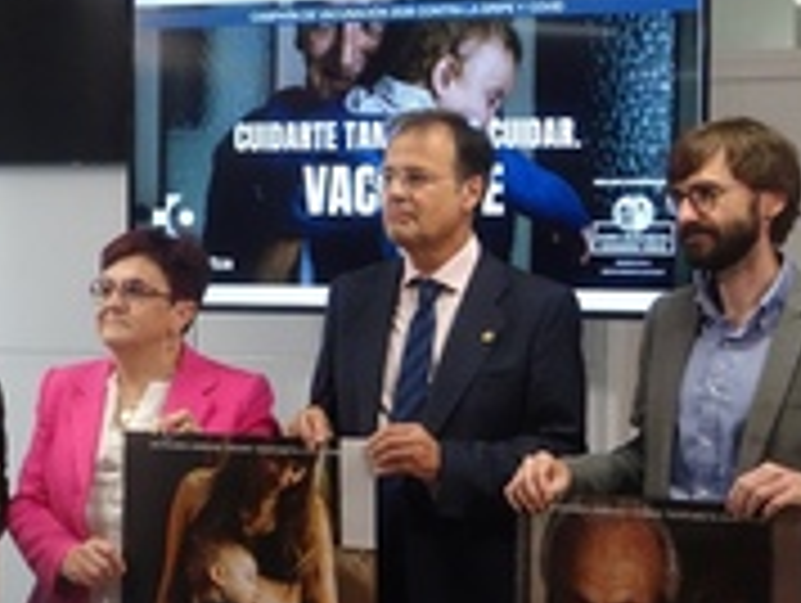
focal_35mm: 78
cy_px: 299
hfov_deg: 24.9
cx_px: 274
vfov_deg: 18.9
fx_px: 1807
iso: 800
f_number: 4
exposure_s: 1/100
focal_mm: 6.8
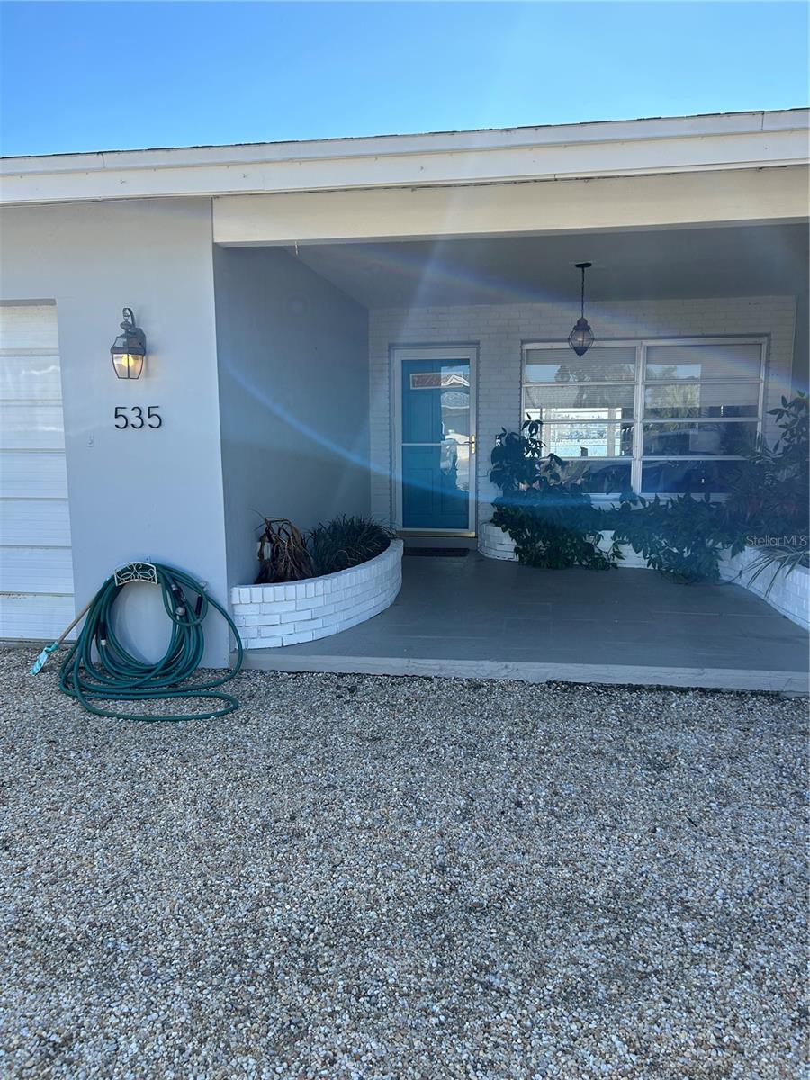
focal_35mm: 26
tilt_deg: -5.5
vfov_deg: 67.3
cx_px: 405
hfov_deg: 53.1
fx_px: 811
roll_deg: +1.1
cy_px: 540
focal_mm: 5.7
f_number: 1.5
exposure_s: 1/1295
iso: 50
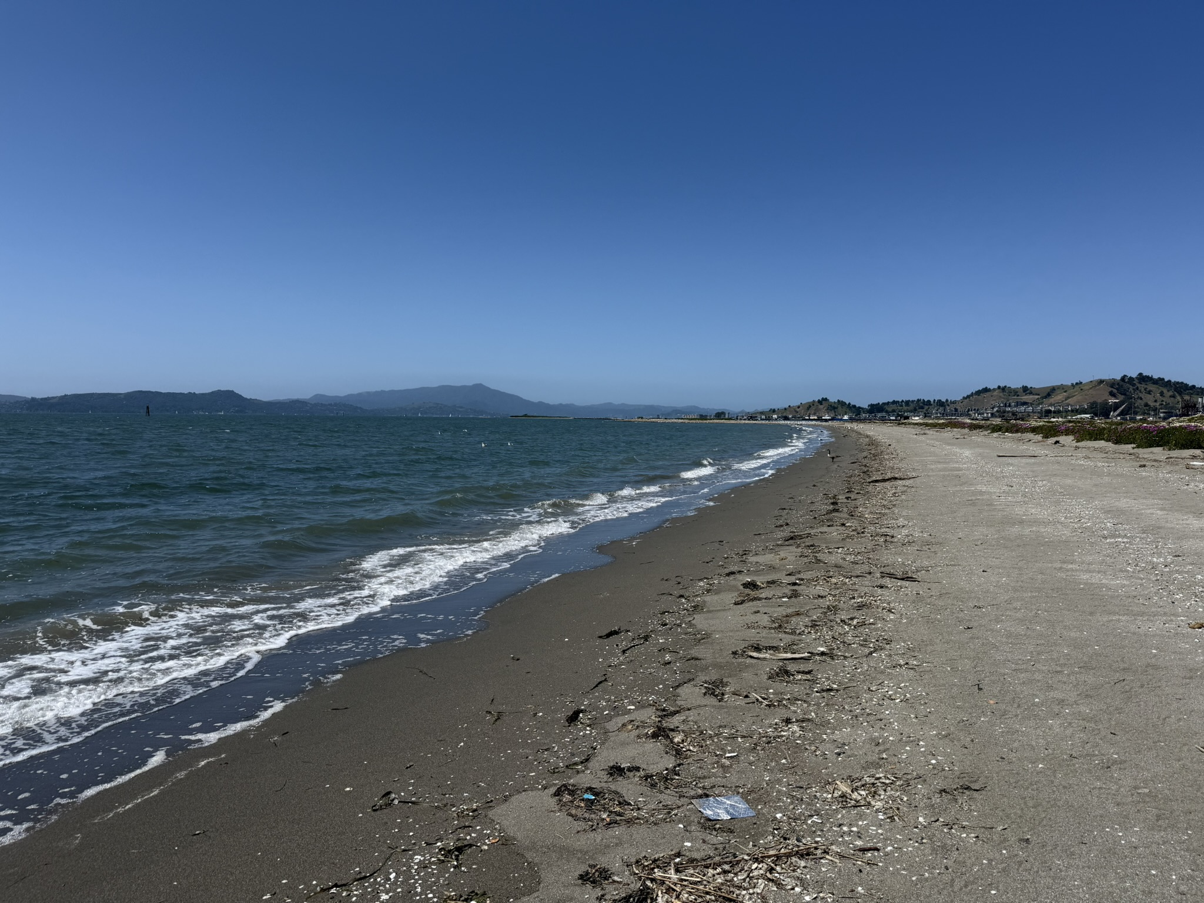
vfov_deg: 56.8
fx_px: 835
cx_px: 602
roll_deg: -0.6
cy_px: 452
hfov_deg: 71.6
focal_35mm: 24
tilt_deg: -2.0
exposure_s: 1/9091
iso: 80
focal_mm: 6.76
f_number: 1.78
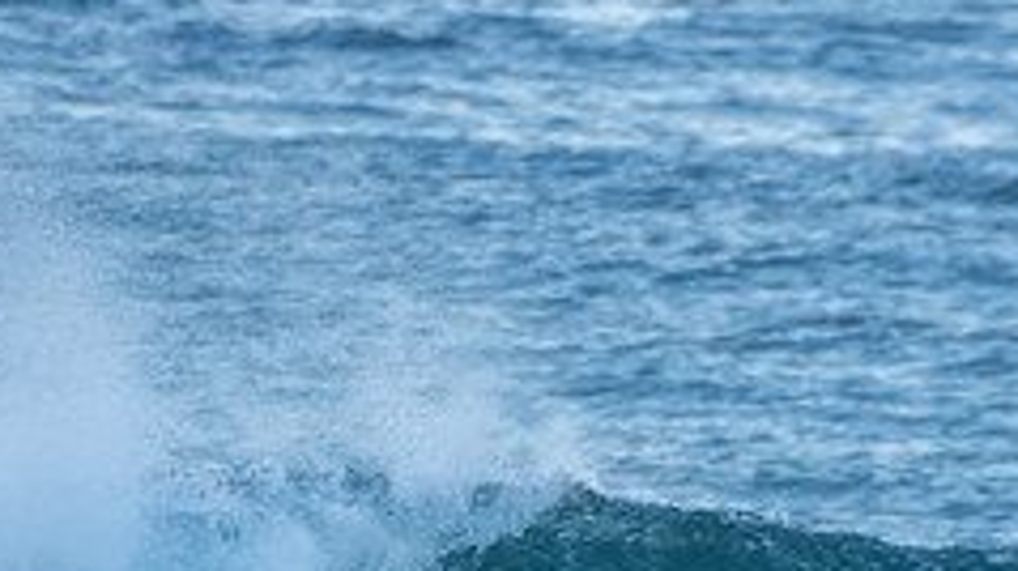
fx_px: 51463
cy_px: 667
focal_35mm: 1908
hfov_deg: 1.1
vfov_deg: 0.6
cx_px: 801
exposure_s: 1/400
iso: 320
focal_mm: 500
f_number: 5.6
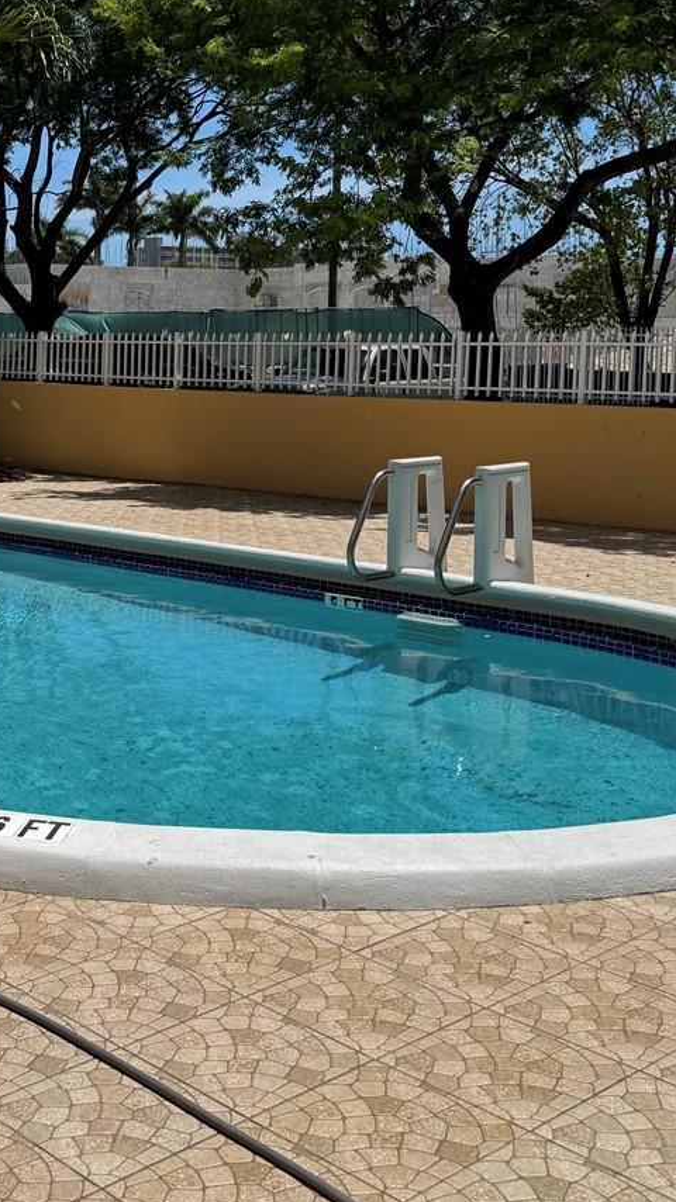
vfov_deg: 41.8
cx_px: 25
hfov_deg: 23.5
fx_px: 1562
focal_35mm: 49
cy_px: 453
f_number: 1.78
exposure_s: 1/9009
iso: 80
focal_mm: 6.76
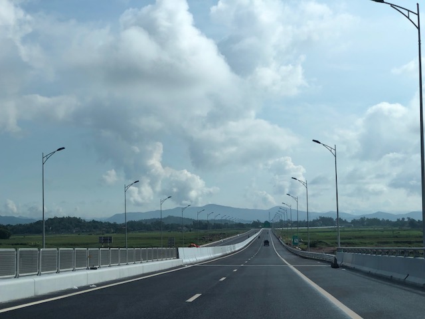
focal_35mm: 57
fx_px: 700
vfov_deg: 25.7
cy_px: 160
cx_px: 212
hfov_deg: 33.8
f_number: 2.8
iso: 20
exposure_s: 1/774
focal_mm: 6.6
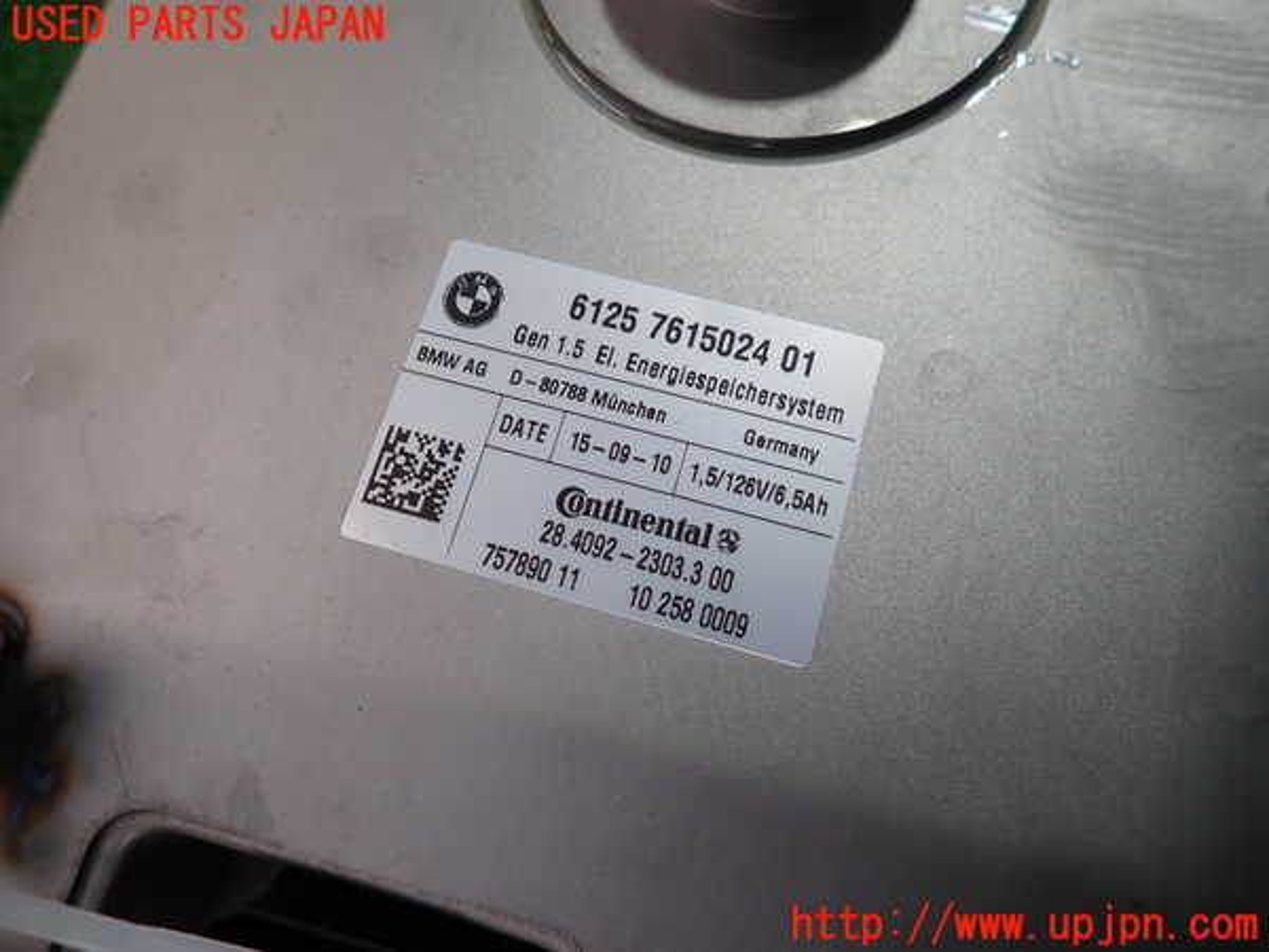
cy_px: 476
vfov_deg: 54.9
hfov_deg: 69.4
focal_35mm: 25
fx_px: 916
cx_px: 634
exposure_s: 1/100
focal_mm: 4.5
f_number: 2
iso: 100
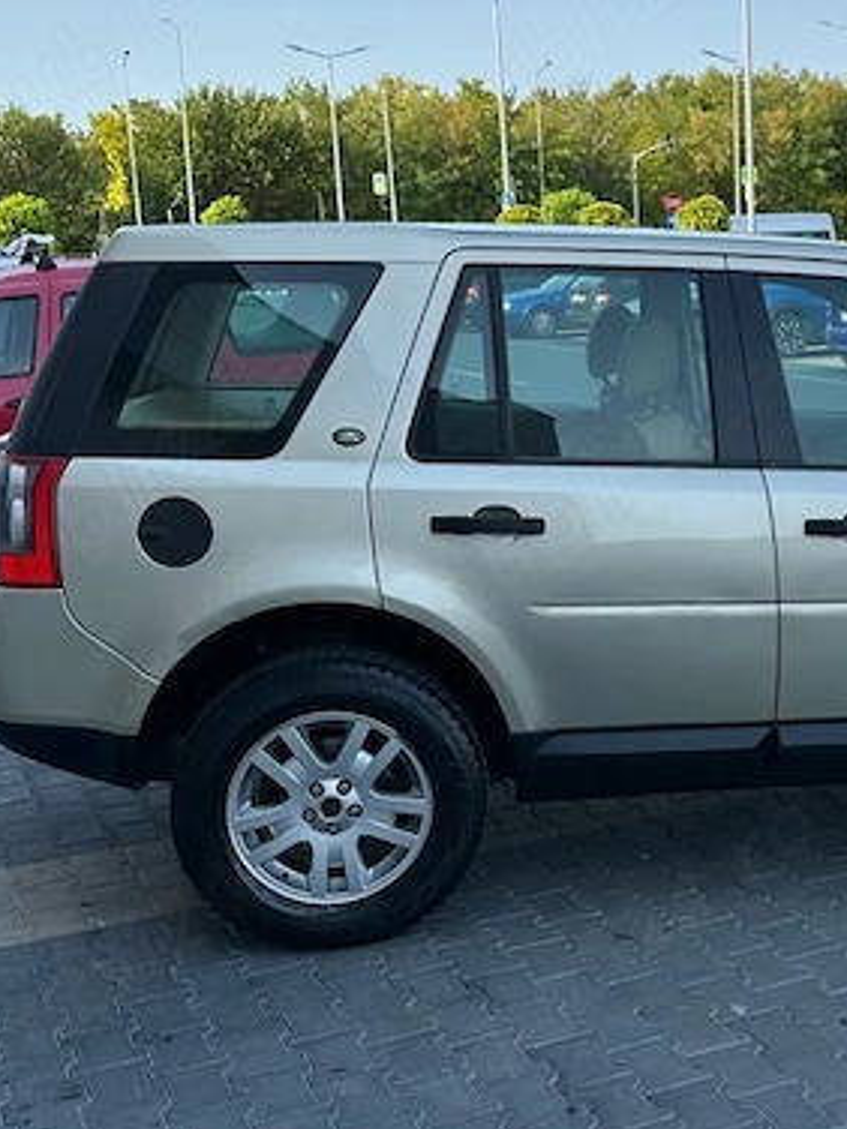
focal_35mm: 51
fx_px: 1664
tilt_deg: -10.4
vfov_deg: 37.5
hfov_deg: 27.6
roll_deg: +2.3
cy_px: 549
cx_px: 742
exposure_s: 1/2155
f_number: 1.78
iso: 80
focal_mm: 6.86
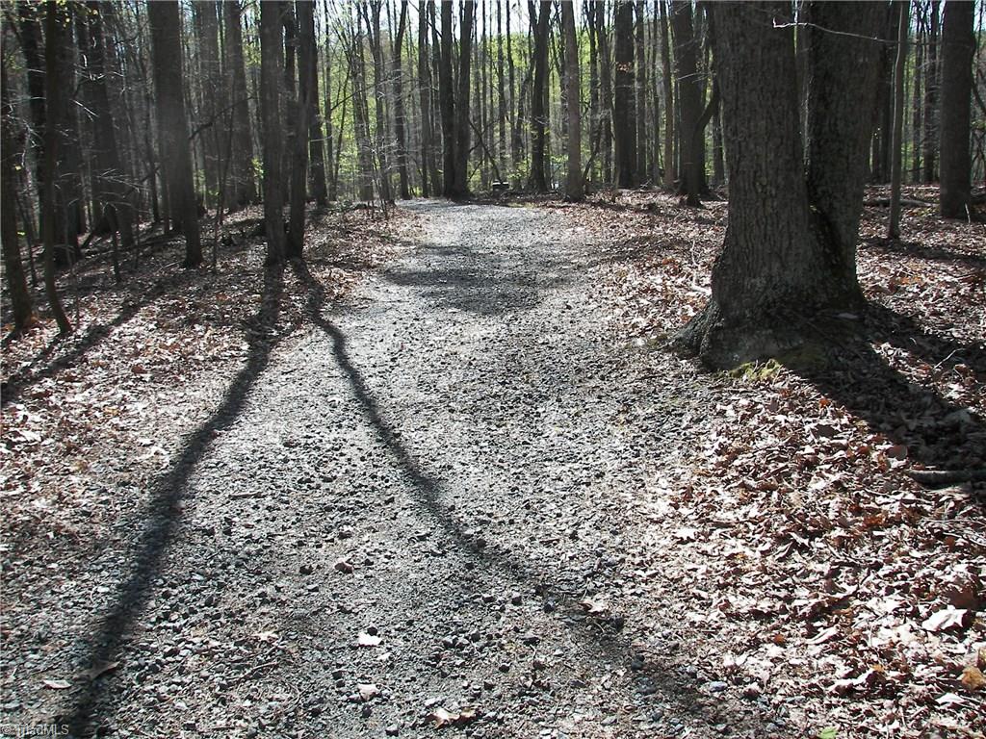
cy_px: 370
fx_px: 1025
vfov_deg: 39.7
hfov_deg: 51.4
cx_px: 493
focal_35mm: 36
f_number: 2.8
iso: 50
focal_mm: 6
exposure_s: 1/320
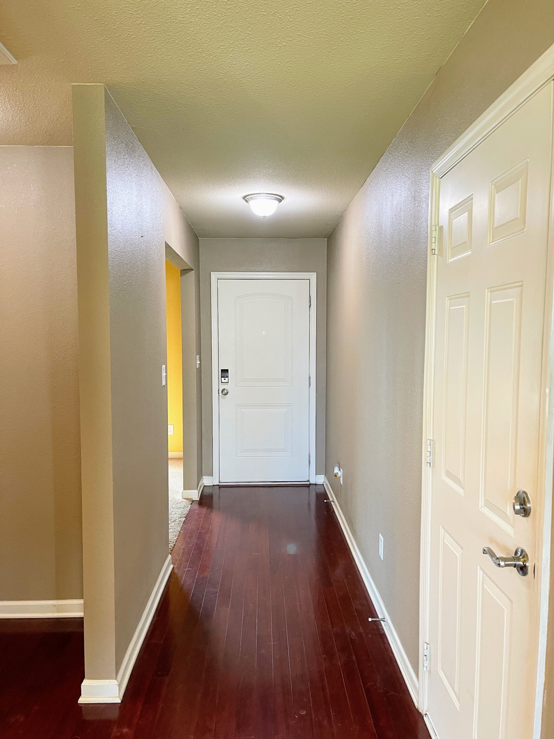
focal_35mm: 26
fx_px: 555
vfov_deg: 67.3
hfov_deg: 53.1
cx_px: 277
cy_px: 370
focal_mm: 5.1
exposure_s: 1/60
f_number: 1.6
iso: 250
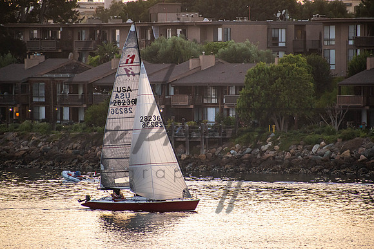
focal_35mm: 450
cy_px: 124
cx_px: 187
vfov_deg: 3.1
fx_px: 4676
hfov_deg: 4.6
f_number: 6.3
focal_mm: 300
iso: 800
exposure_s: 1/160
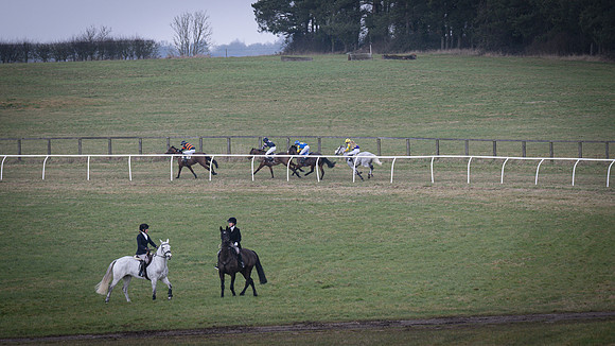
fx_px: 5143
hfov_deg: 6.8
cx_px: 308
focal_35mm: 315
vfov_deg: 3.8
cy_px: 172
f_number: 5
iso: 320
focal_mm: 200
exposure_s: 1/1000
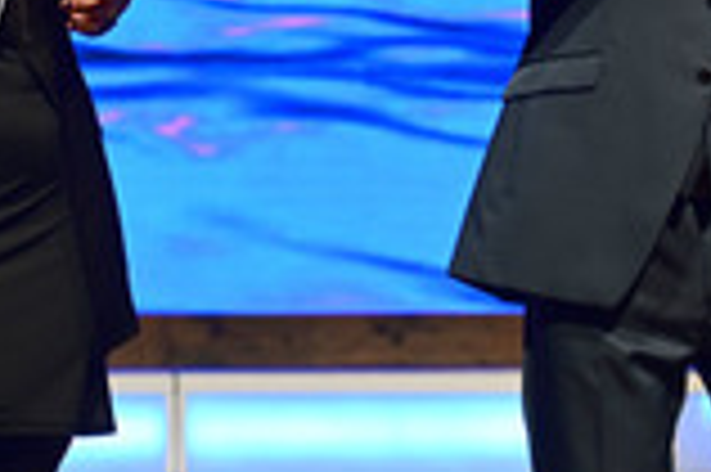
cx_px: 313
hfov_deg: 10.3
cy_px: -45
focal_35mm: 200
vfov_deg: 6.8
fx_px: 3946
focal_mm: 70
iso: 500
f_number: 2.8
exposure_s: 1/200
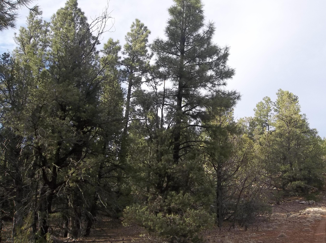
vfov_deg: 46.7
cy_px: 120
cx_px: 177
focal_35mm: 30
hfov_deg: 60.0
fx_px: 282
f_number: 3.5
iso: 80
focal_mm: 4.9
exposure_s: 1/500
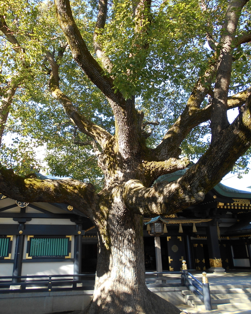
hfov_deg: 48.4
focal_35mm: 30
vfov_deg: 58.8
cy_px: 151
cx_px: 113
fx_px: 279
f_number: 3.2
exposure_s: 1/80
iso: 80
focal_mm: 4.6
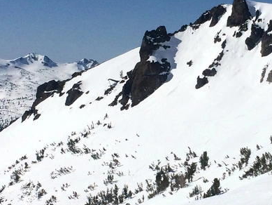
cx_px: 200
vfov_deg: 13.3
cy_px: 100
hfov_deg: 17.6
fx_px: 872
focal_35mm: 111
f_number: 2.2
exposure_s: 1/13699
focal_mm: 4.12
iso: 50
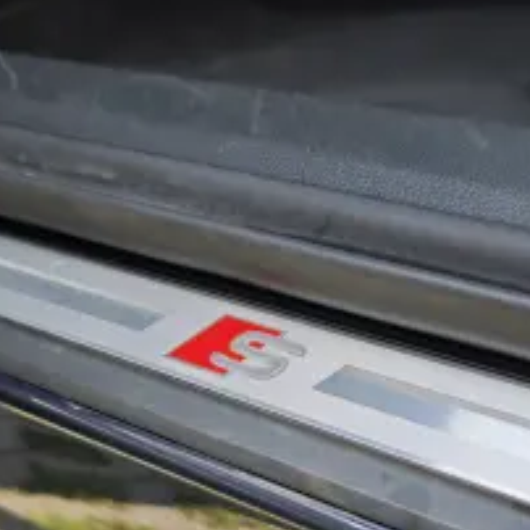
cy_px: 338
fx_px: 953
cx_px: 249
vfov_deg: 30.9
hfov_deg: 31.1
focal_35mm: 55
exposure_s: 1/462
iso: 50
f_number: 1.4
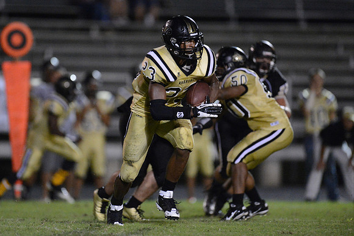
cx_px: 177
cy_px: 118
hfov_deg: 5.2
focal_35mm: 400
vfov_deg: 3.4
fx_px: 3934
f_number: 2.8
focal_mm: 400
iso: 12800
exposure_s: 1/640
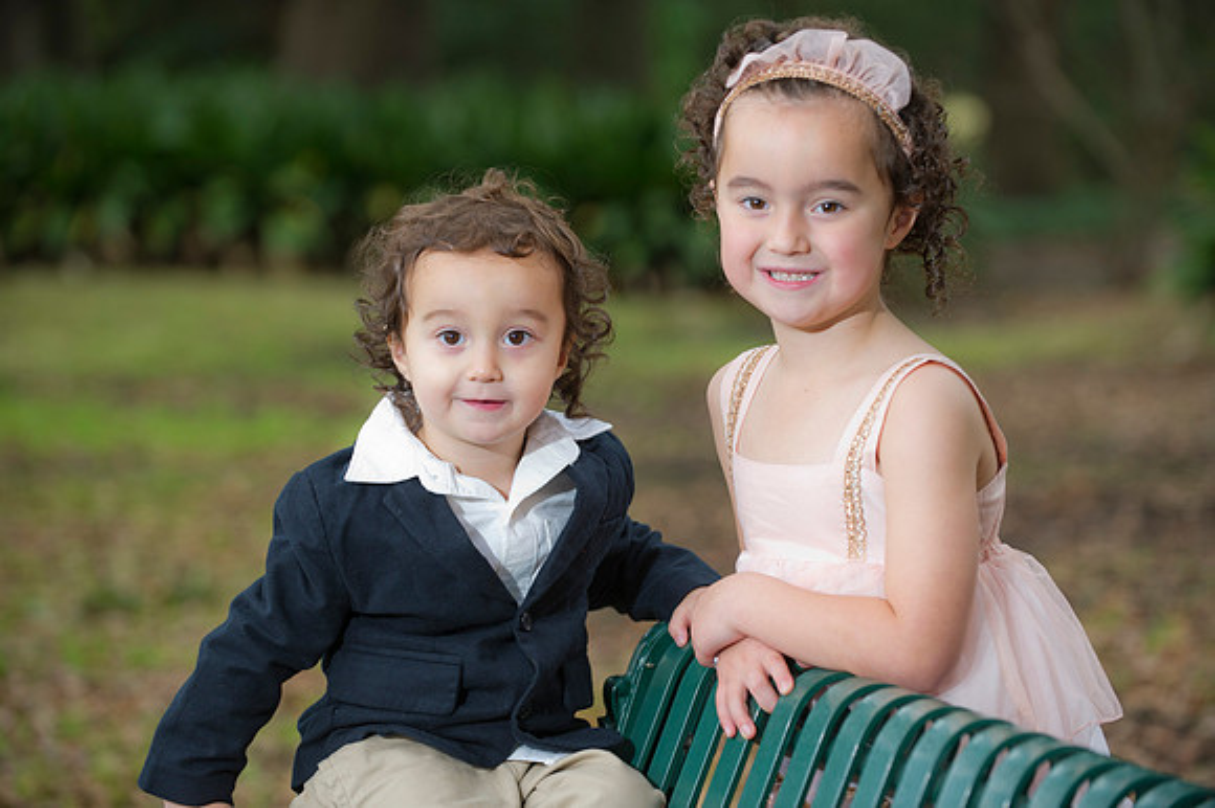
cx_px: 608
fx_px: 4048
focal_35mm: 120
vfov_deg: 11.4
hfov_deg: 17.1
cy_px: 404
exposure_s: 1/200
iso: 400
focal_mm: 120
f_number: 3.2
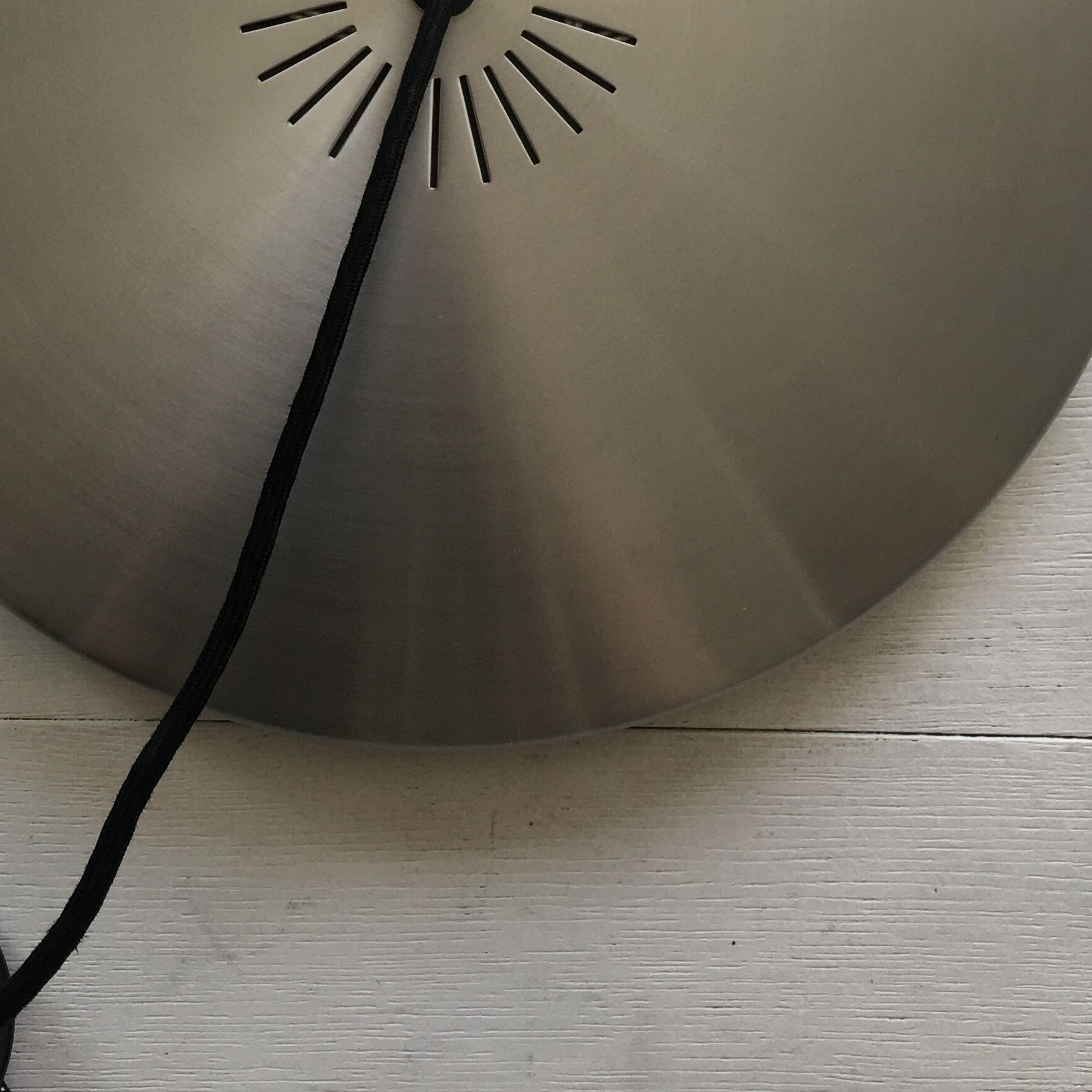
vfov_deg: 27.9
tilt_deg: -86.2
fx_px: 2106
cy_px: 85
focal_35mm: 59
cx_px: 352
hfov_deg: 28.9
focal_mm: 4.15
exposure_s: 1/100
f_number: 2.2
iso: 32
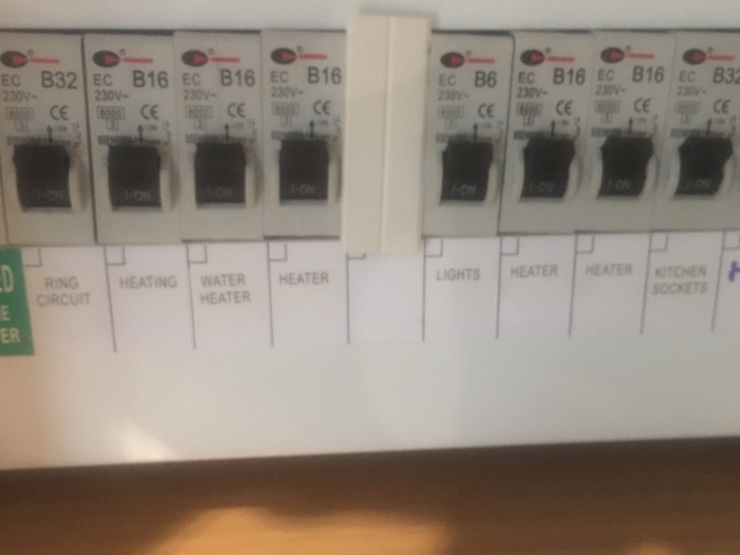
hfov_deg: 44.7
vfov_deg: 34.3
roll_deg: -0.1
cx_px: 410
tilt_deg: -19.9
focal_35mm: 42
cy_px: 282
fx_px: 897
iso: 125
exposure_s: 1/4
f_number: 2.2
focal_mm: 4.15
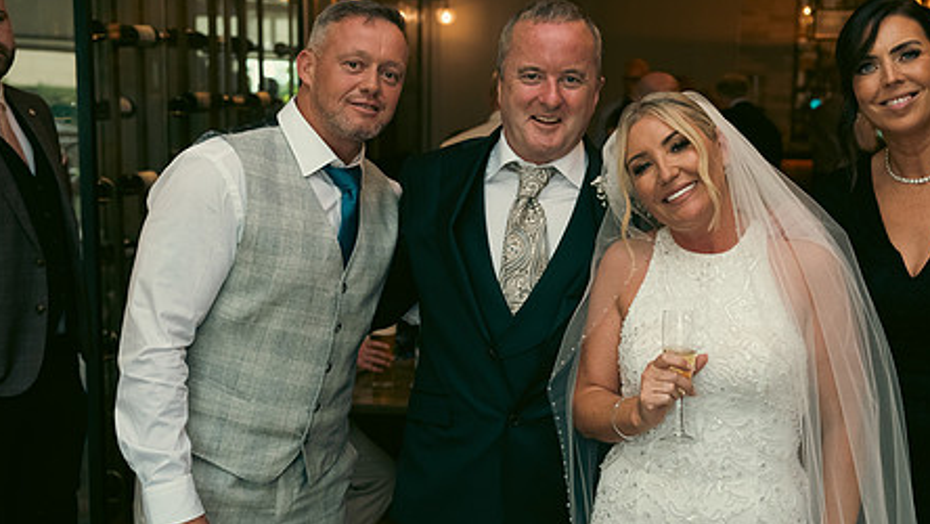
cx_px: 545
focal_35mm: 52
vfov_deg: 23.1
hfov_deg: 39.7
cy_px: 297
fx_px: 1283
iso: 800
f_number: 3.5
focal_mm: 38
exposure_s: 1/160
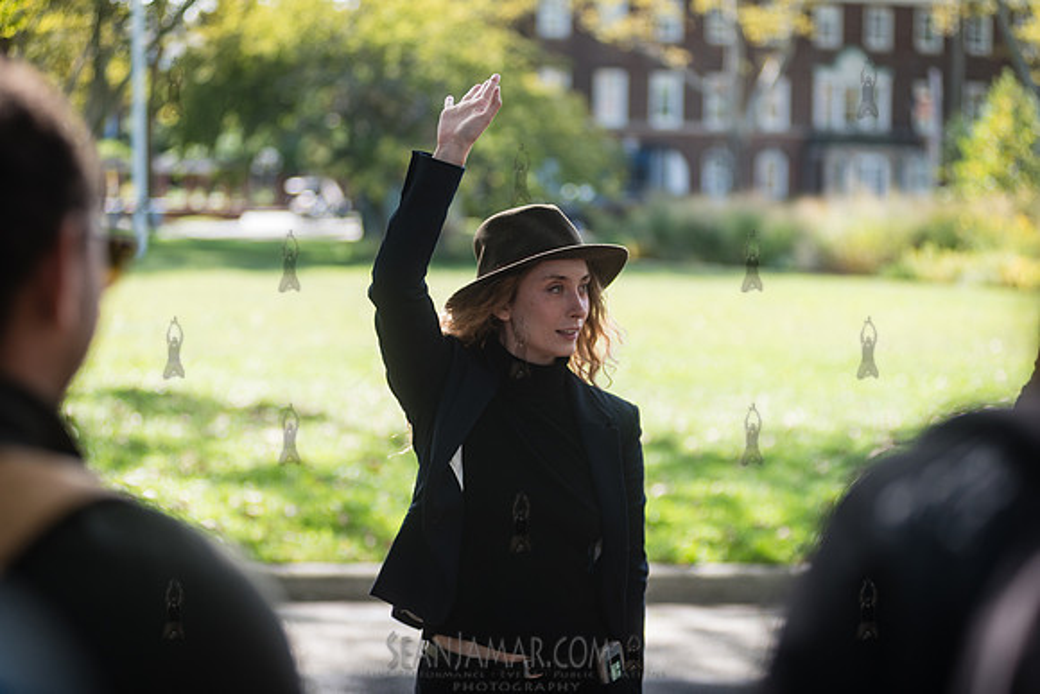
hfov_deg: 25.4
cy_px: 347
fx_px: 2312
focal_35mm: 80
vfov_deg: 17.1
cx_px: 520
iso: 250
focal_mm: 80
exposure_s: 1/800
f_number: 2.8
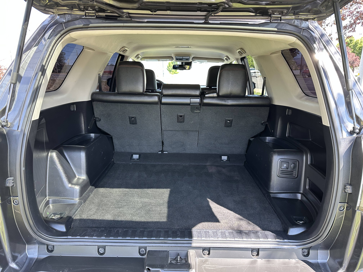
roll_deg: +1.0
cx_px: 182
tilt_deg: -12.9
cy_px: 136
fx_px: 252
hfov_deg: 71.6
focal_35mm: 24
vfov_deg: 56.8
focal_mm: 6.86
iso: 125
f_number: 1.78
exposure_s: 1/121
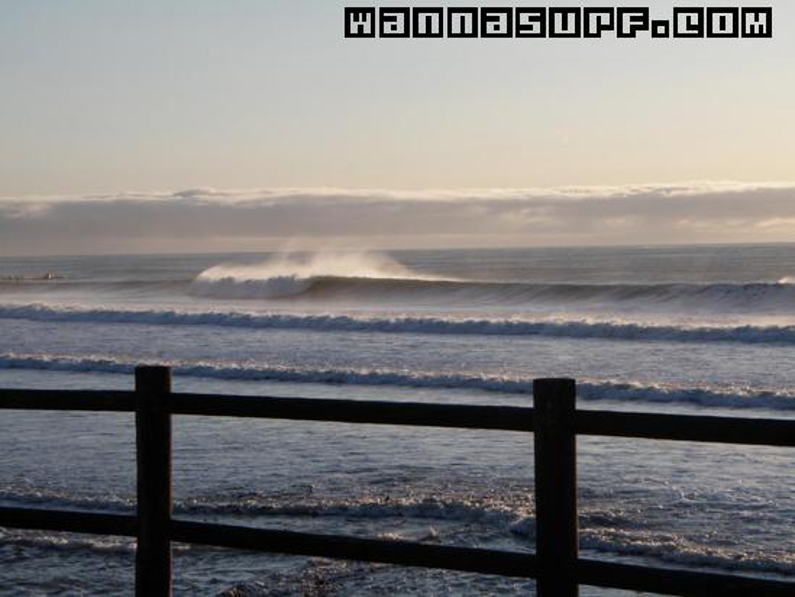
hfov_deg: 20.6
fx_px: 2182
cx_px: 398
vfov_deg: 15.6
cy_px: 298
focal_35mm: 95
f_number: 7.1
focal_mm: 16.9
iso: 80
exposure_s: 1/320
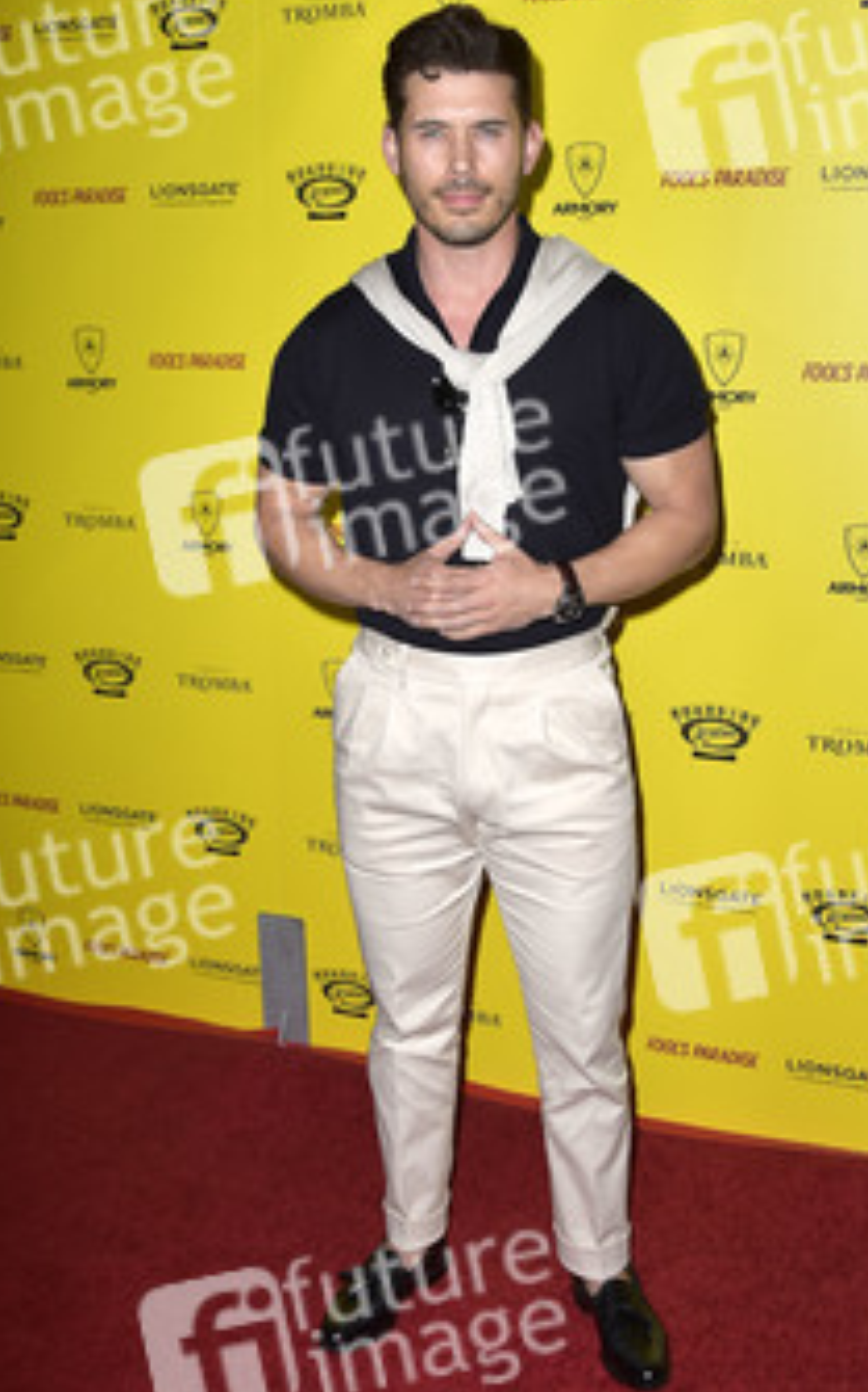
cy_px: 706
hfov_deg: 32.7
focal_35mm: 39
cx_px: 476
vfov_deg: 50.4
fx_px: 1478
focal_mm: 32
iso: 250
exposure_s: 1/250
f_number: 6.3
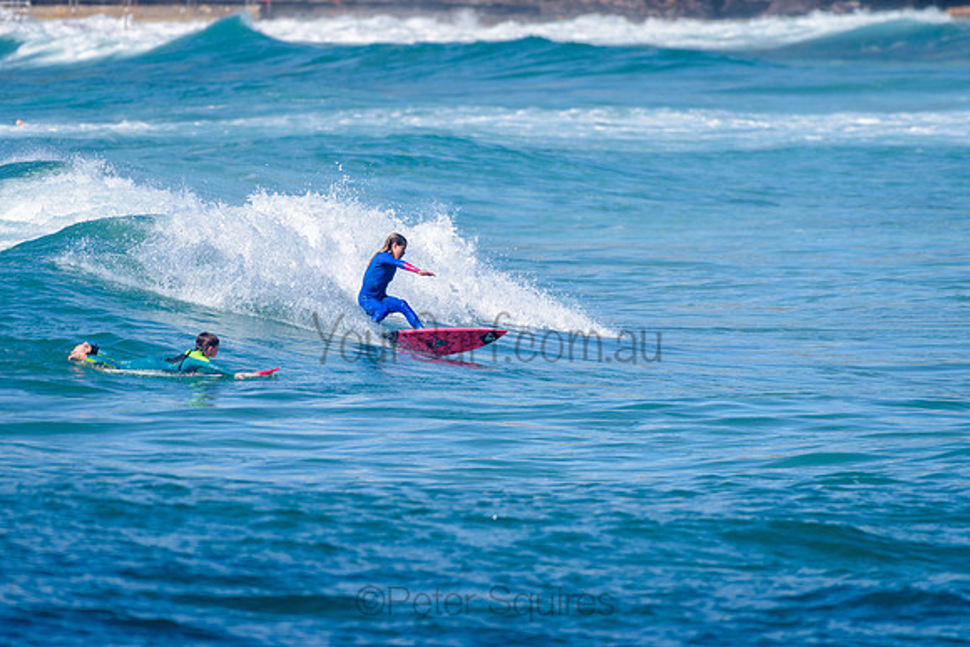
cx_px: 429
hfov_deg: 3.4
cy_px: 271
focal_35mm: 613
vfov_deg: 2.2
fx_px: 16514
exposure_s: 1/2000
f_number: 5.6
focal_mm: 500
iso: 160
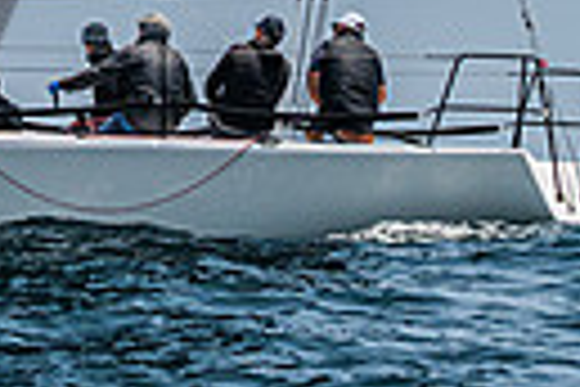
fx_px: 9811
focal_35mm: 609
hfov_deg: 3.4
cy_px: -298
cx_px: -342
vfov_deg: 2.3
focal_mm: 110
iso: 400
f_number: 6.3
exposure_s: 1/5000
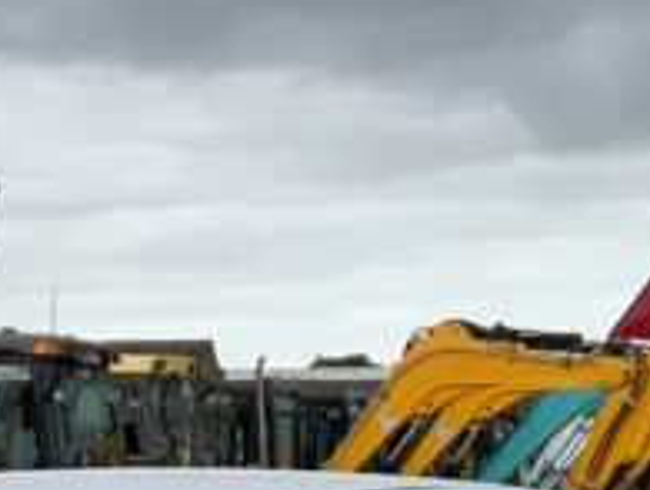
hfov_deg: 12.8
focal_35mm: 152
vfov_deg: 9.0
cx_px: -20
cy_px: 1127
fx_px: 2859
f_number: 1.8
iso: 16
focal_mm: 3
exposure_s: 1/1055
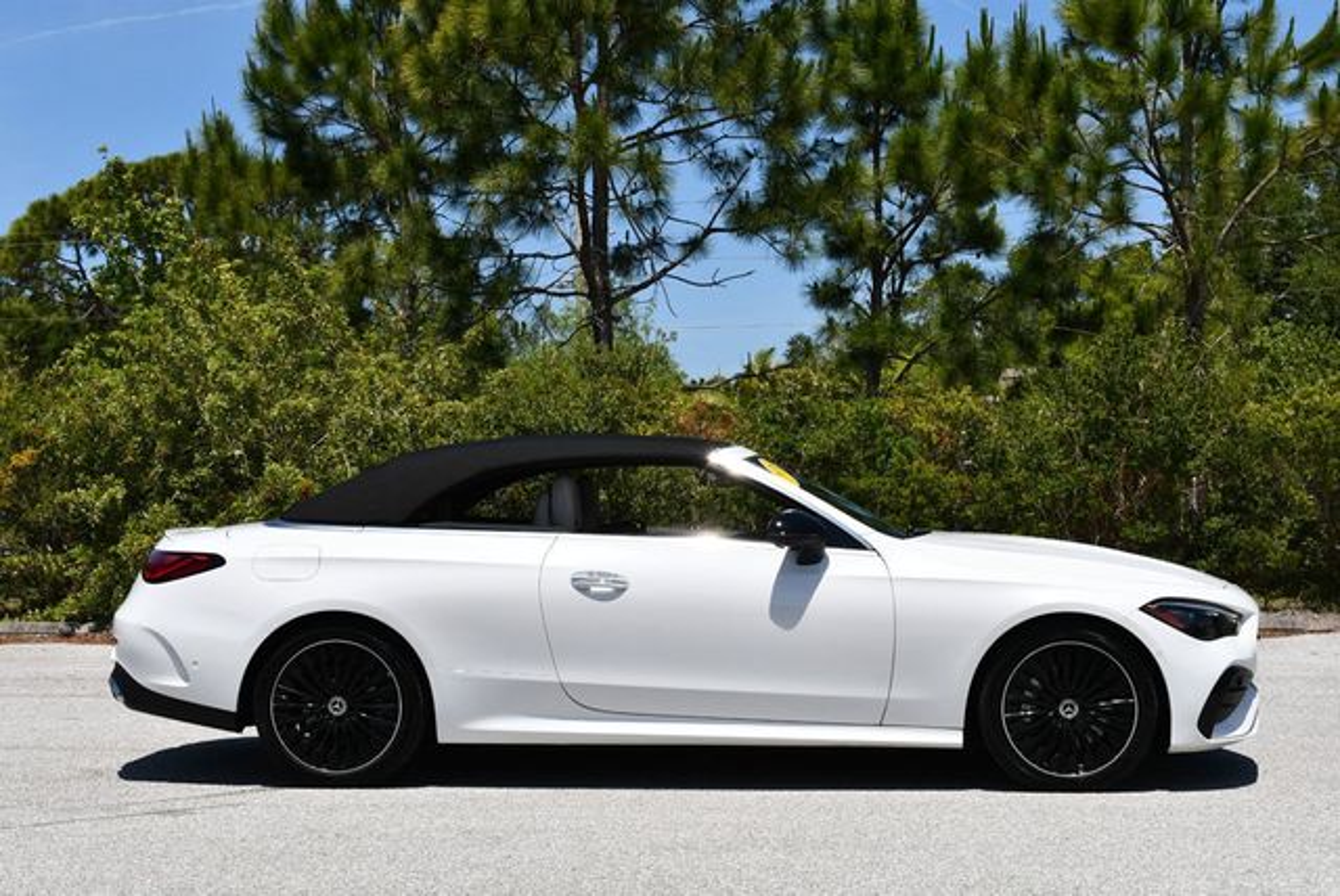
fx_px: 2235
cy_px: 448
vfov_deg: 22.7
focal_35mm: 60
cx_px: 670
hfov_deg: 33.4
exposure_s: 1/320
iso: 100
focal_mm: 30
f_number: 9
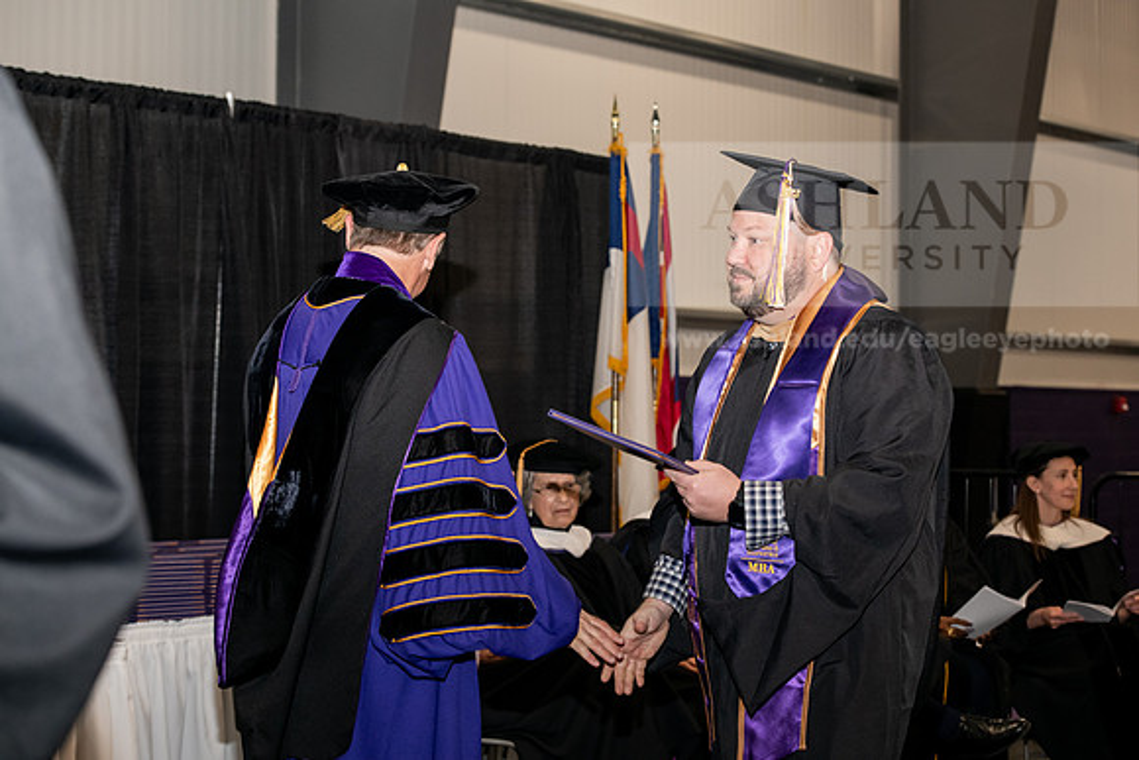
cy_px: 380
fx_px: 2215
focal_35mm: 70
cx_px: 570
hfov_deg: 28.8
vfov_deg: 19.5
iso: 1600
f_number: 5.6
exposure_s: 1/200
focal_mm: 70
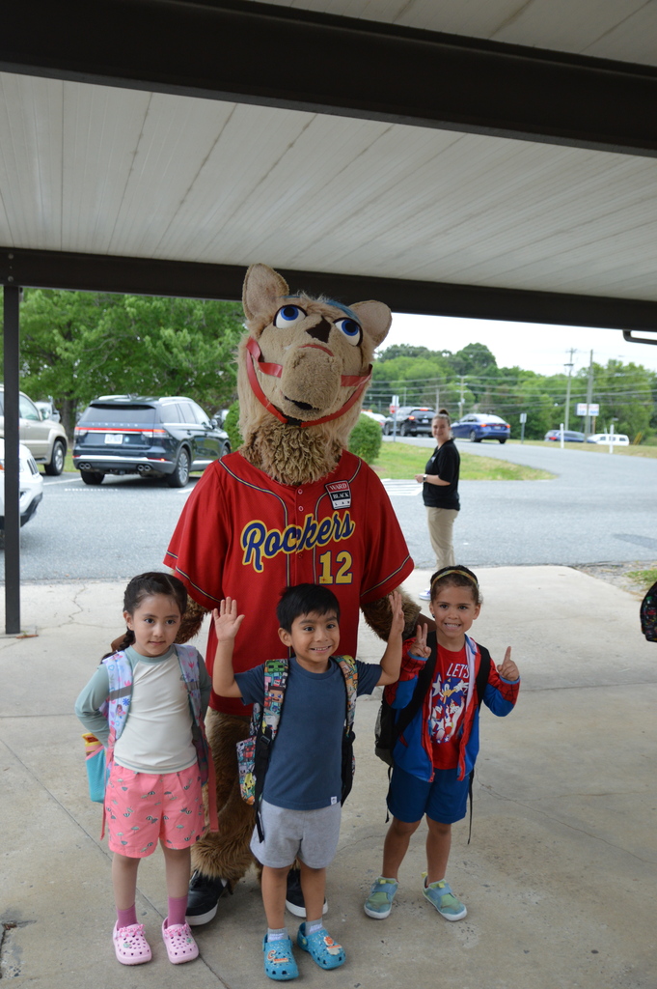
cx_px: 328
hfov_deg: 39.9
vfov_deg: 57.3
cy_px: 494
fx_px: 905
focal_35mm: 33
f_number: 2.8
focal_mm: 22
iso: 450
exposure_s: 1/500
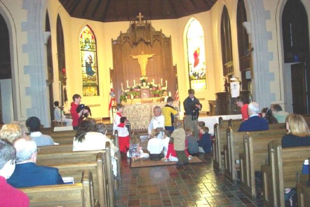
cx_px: 155
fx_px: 327
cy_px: 104
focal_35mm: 38
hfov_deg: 50.7
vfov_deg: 35.1
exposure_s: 1/30
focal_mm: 8
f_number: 2.8
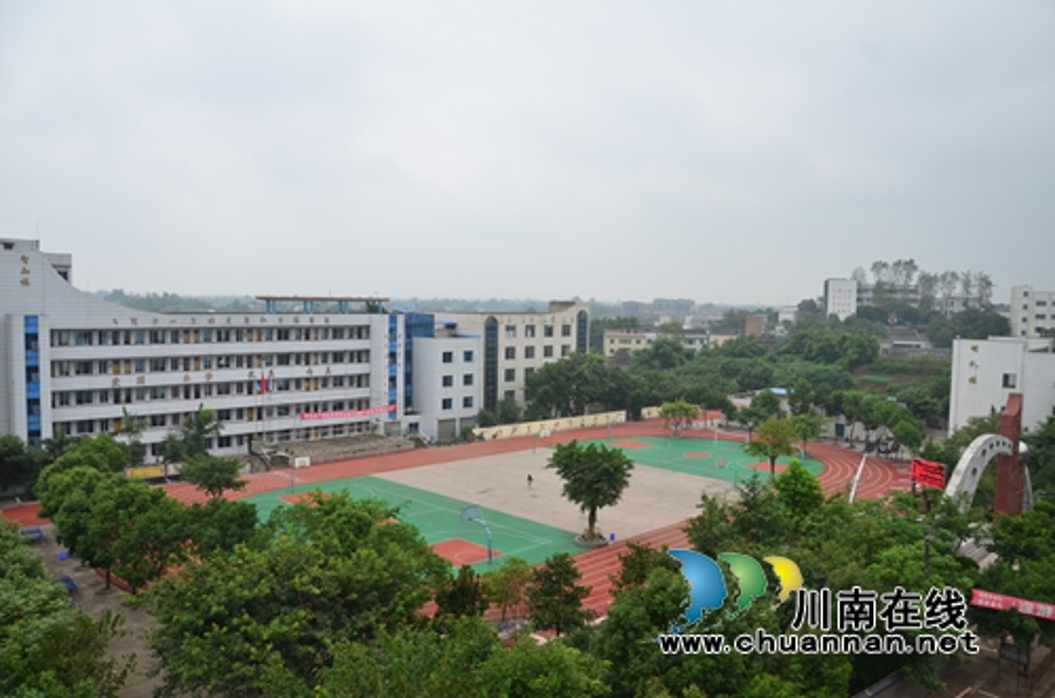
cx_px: 528
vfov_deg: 47.7
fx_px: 789
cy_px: 349
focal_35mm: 27
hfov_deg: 67.5
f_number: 5
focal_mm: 18
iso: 125
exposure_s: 1/100
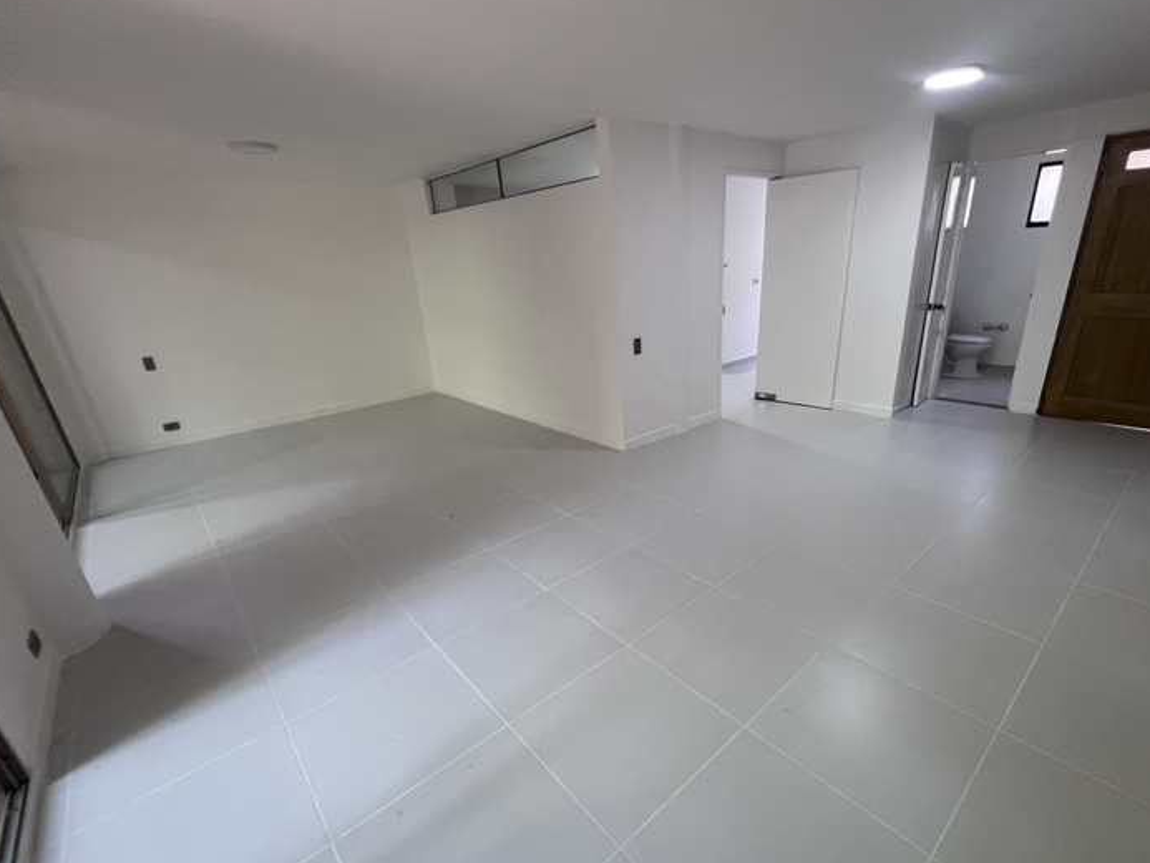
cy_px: 473
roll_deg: +2.9
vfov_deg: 81.5
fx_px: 498
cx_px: 616
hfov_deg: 98.0
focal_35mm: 15
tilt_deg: -21.8
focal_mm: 1.57
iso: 160
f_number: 1.8
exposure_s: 1/99
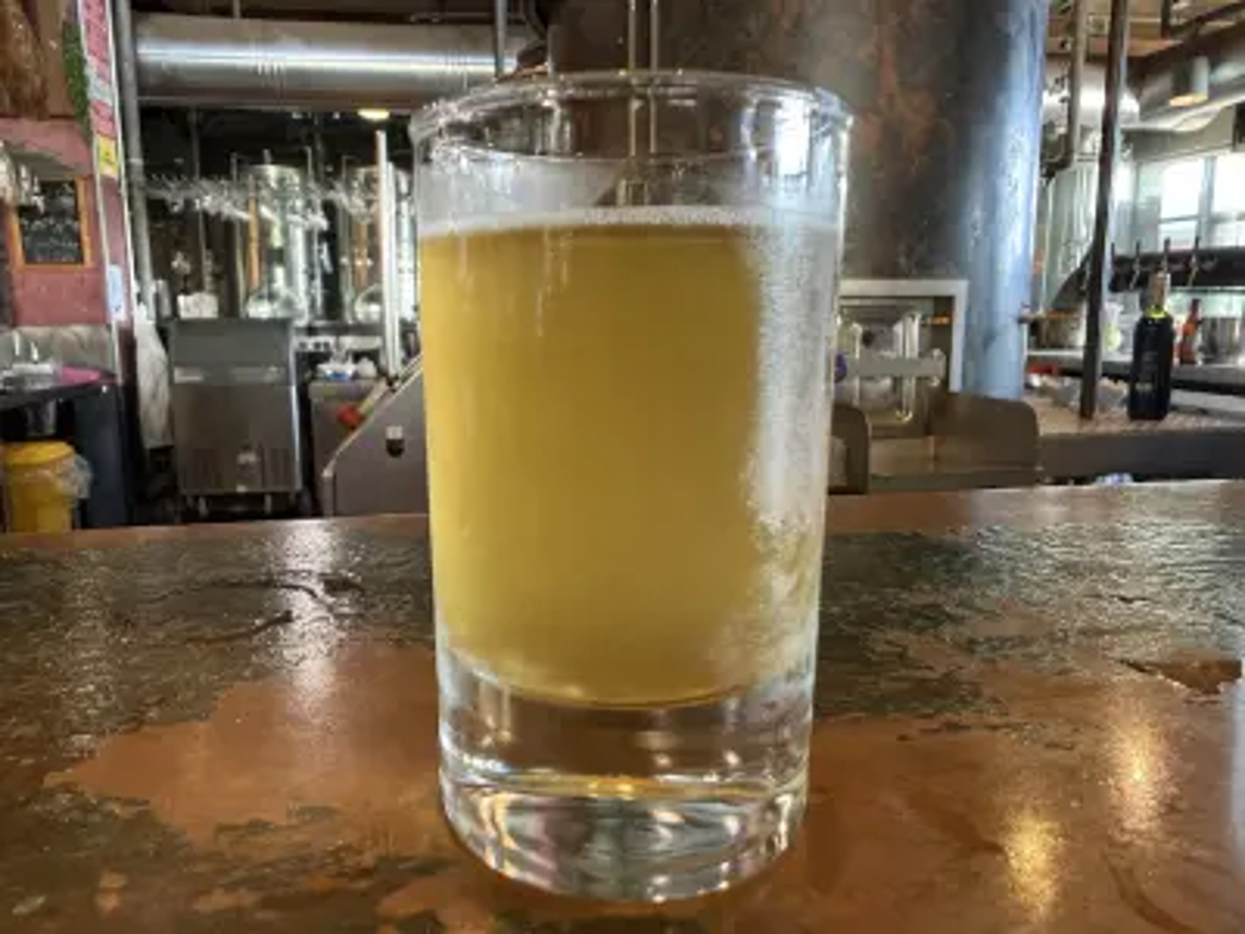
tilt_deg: -9.8
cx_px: 622
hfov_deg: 71.6
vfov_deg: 56.8
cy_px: 467
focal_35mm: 24
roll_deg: +0.0
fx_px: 863
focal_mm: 2.22
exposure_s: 1/60
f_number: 2.2
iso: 500
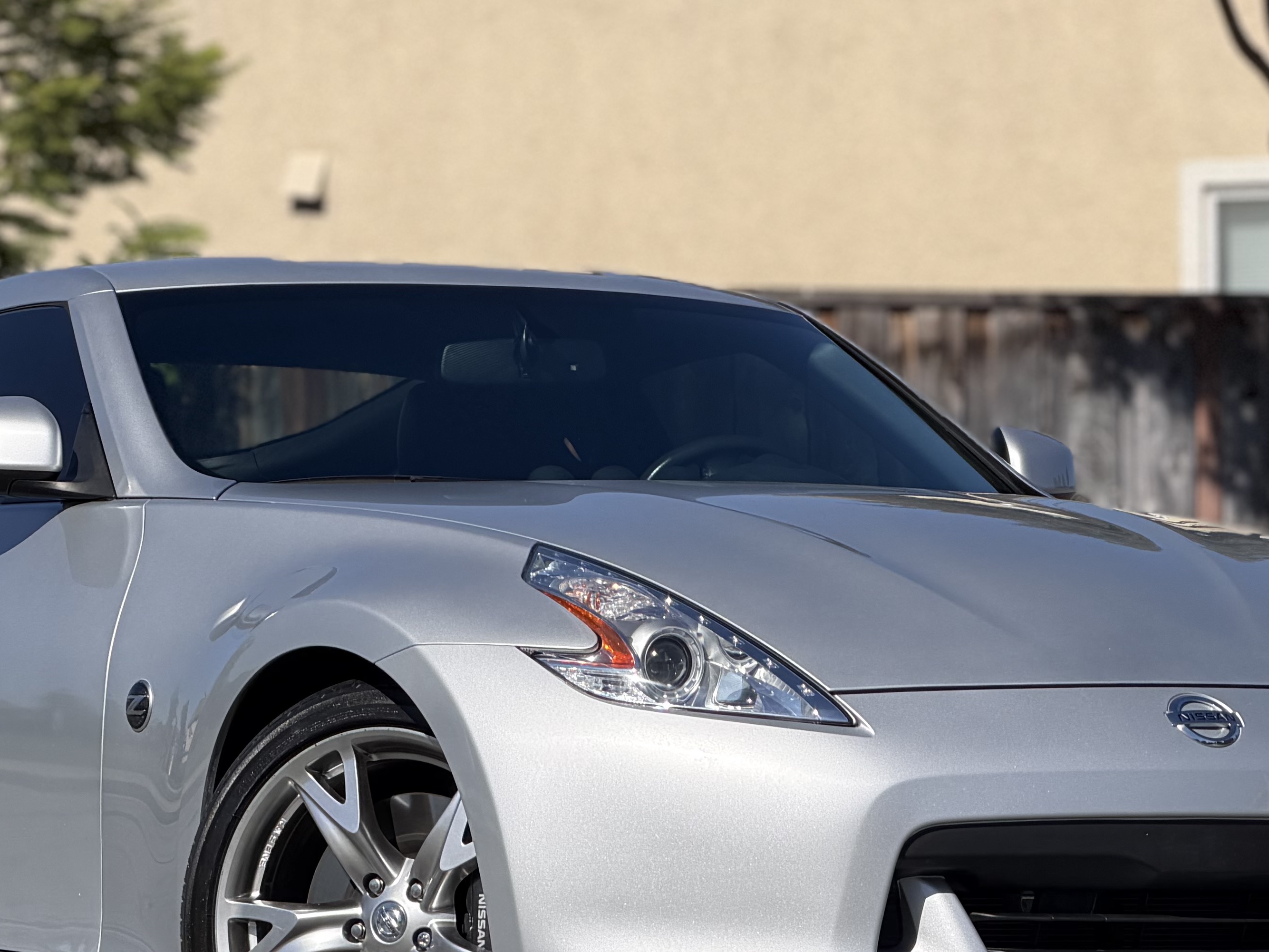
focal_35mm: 214
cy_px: 569
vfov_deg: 6.9
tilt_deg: +0.4
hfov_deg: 9.2
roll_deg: -0.3
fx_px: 7845
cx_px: 519
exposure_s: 1/1211
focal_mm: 16.89
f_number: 2.8
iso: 32
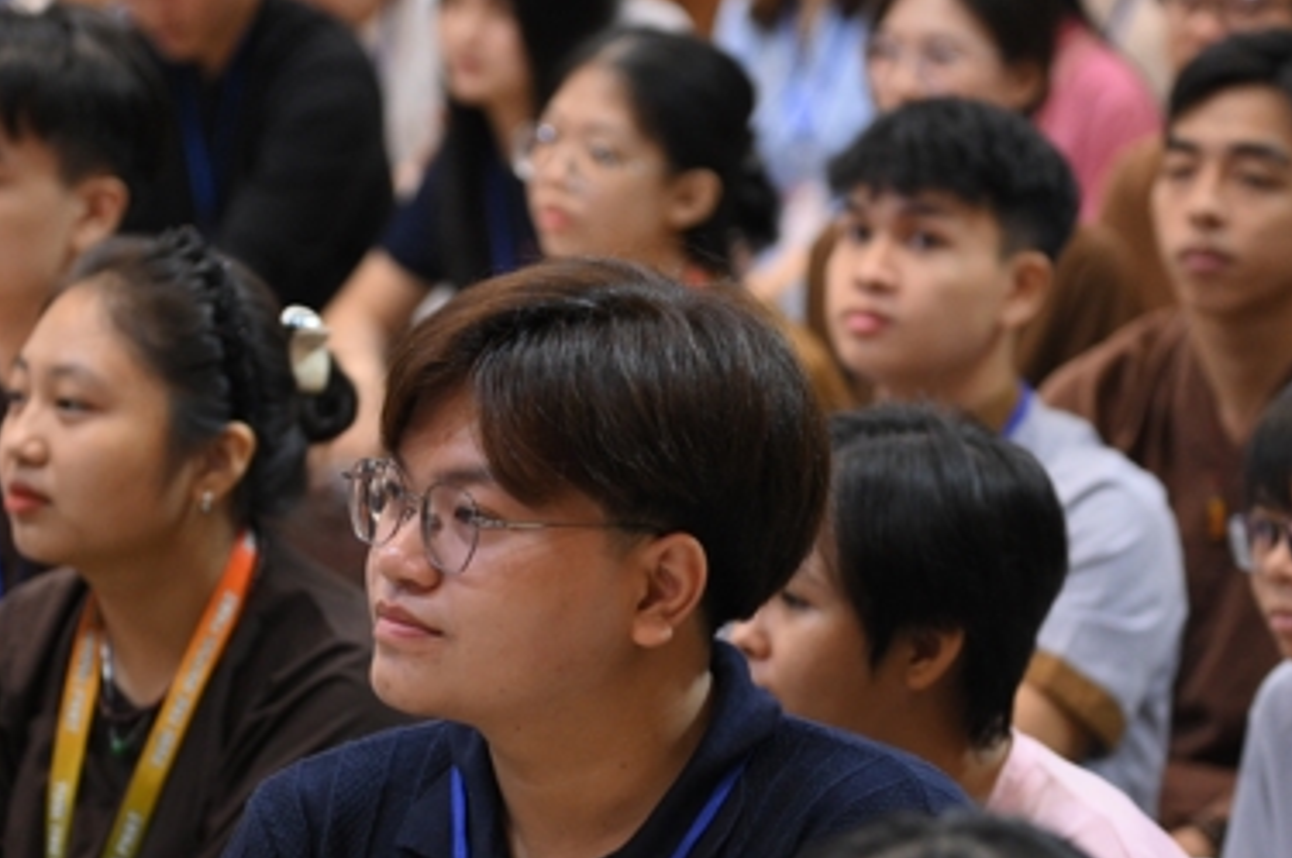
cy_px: 589
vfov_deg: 6.6
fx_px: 7455
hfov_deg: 9.9
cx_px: 717
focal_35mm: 208
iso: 3200
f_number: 4
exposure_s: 1/100
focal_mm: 120
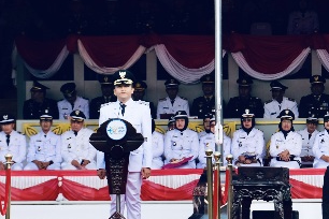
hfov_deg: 5.7
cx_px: 156
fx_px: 3326
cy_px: 150
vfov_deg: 3.8
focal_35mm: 364
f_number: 4
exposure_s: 1/625
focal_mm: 140
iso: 160
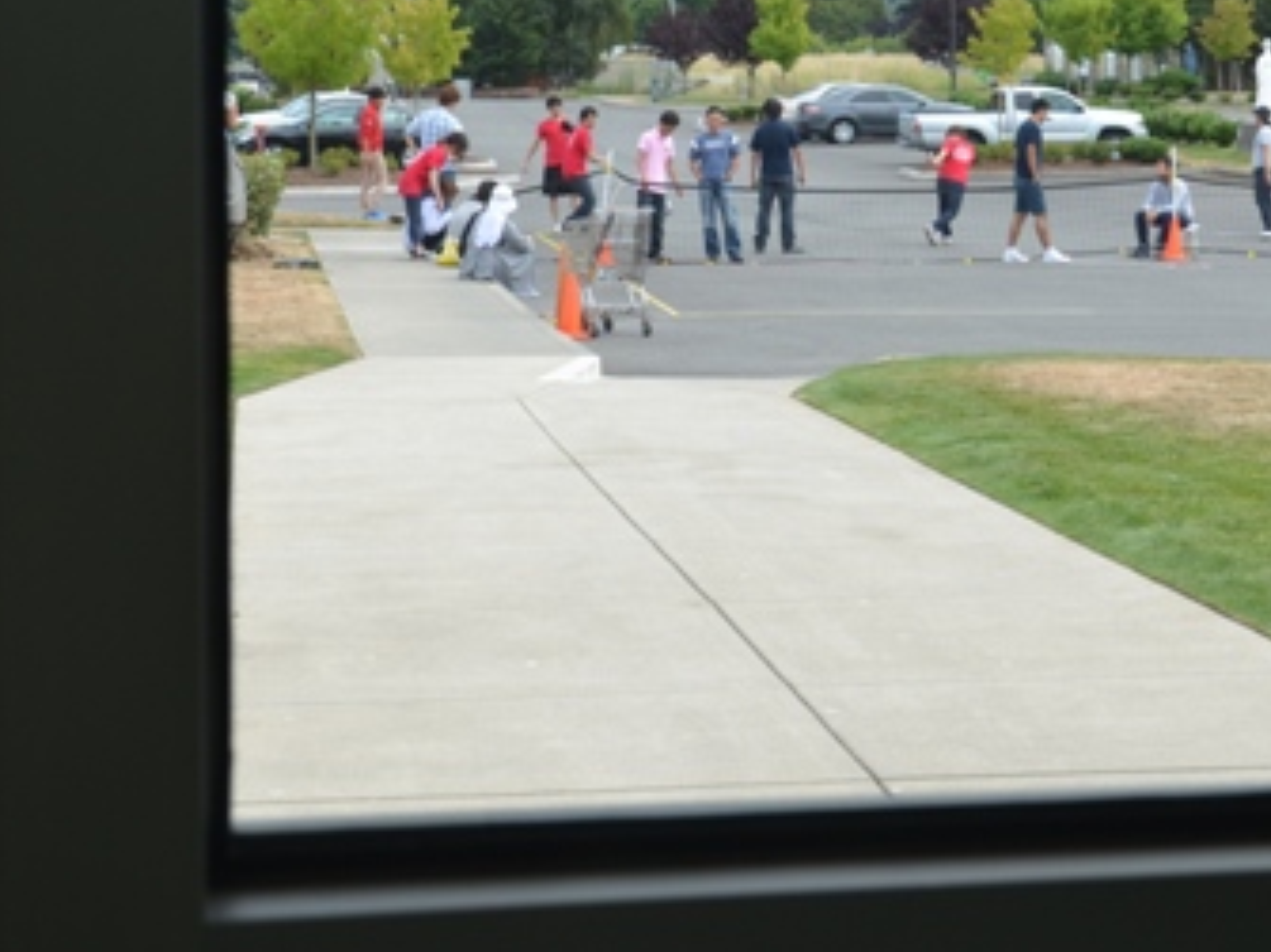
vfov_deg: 16.6
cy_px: 167
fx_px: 3230
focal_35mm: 88
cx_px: 861
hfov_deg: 22.2
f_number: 11
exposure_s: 1/125
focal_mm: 32
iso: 200
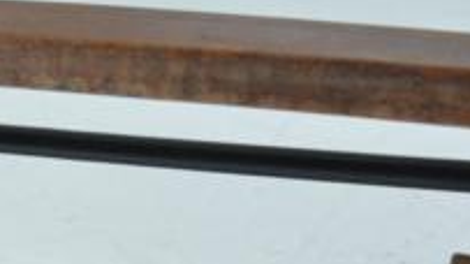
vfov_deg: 7.5
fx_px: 1968
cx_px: 7
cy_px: 410
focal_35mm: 158
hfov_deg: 13.4
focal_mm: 34
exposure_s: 1/125
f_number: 10
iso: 400
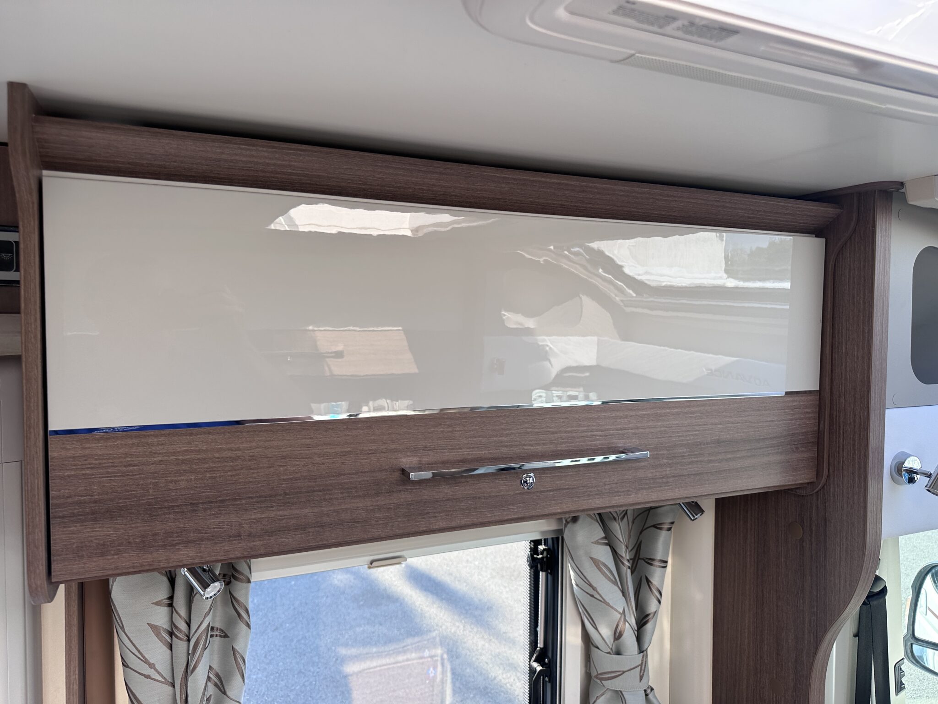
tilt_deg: -0.2
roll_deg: +0.0
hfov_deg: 71.6
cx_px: 469
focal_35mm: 24
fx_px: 650
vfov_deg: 56.8
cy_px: 352
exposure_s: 1/341
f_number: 1.78
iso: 80
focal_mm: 6.86
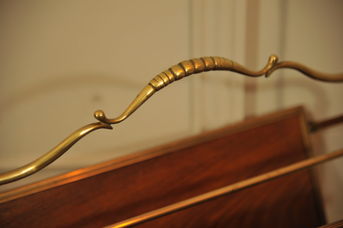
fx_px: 1142
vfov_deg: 11.4
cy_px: 114
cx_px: 172
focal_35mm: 120
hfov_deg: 17.1
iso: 1250
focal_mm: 120
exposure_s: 1/160
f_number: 4
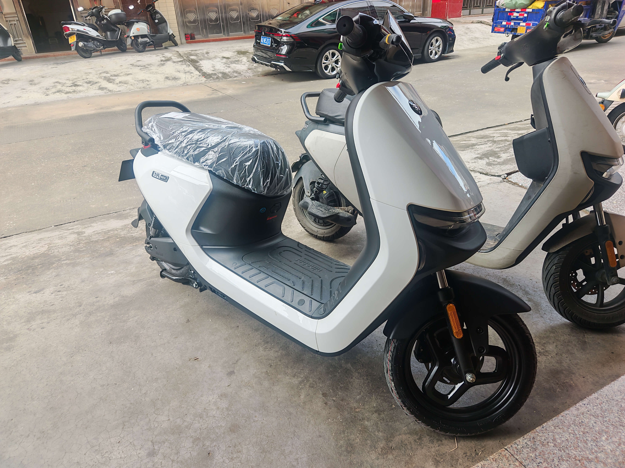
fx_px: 433
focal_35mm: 24
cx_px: 312
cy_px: 234
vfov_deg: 56.8
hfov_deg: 71.6
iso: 50
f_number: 1.9
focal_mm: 6.67
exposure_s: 1/220
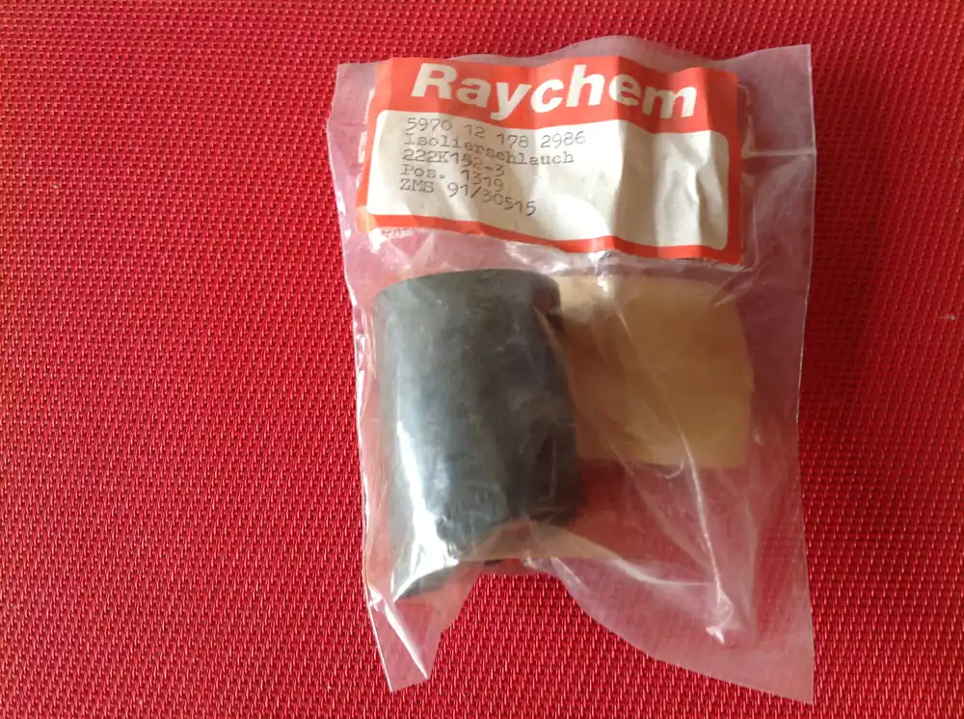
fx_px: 973
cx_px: 482
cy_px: 360
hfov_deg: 52.7
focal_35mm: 35
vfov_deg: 40.6
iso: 64
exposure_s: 1/15
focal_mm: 4.28
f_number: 2.4
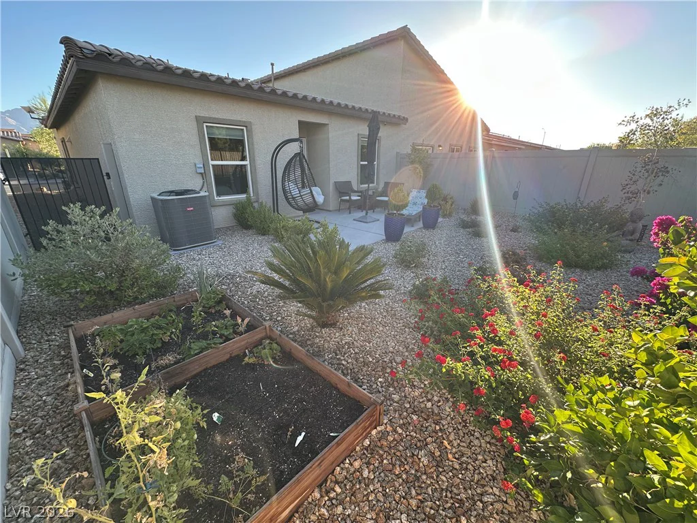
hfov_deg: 102.1
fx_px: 282
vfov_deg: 85.7
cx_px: 348
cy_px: 262
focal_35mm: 14
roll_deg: -0.1
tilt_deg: -18.5
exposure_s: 1/241
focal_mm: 2.22
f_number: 2.2
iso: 40
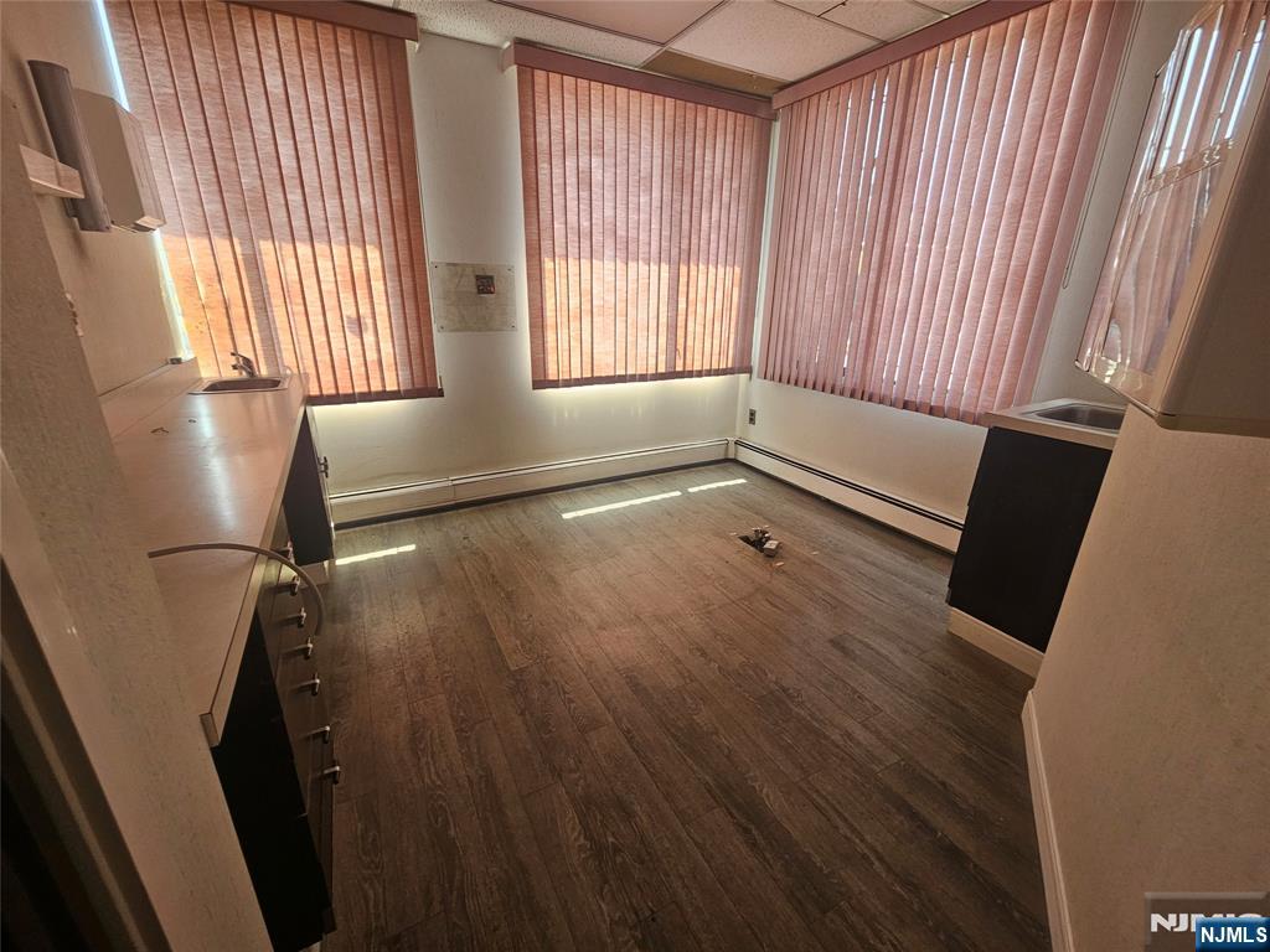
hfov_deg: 106.2
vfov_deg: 89.9
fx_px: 477
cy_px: 476
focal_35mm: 13
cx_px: 635
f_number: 2.2
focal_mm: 2.2
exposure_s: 1/77.4
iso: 100
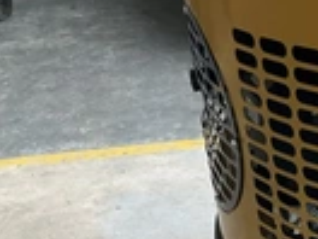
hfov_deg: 20.5
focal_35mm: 88
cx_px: 402
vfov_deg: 16.4
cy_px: 241
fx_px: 808
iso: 64
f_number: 1.8
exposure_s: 1/122
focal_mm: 3
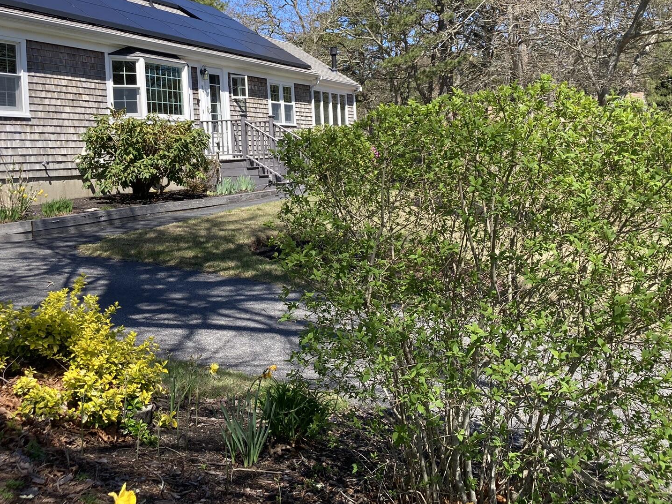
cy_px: 147
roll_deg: +3.6
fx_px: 776
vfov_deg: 35.4
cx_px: 321
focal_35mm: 40
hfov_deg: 46.8
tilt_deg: +1.9
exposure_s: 1/1056
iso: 20
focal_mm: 3.99
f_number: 1.8
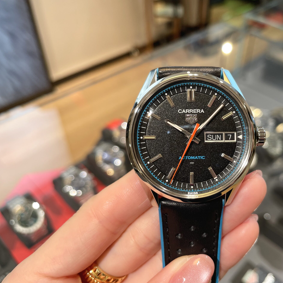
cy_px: 140
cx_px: 187
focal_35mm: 31
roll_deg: -3.1
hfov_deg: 51.6
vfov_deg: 52.5
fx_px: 287
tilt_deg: -41.3
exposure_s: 1/121
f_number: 1.6
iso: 64
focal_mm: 4.2
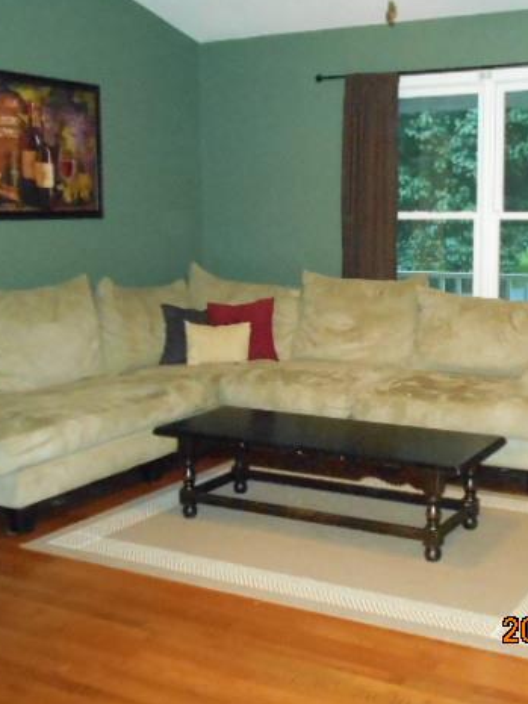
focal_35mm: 44
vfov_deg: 42.9
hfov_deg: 32.5
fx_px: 894
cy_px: 345
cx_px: 365
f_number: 3.6
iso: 1600
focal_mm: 5.8
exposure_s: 1/25
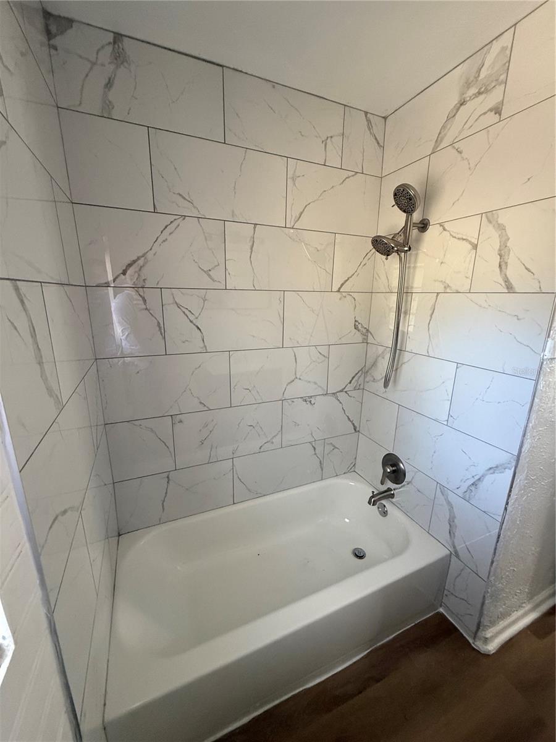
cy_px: 371
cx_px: 278
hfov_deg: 85.7
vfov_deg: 102.1
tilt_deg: -13.8
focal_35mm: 14
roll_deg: -1.1
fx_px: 300
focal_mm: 2.22
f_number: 2.2
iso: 400
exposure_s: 1/60
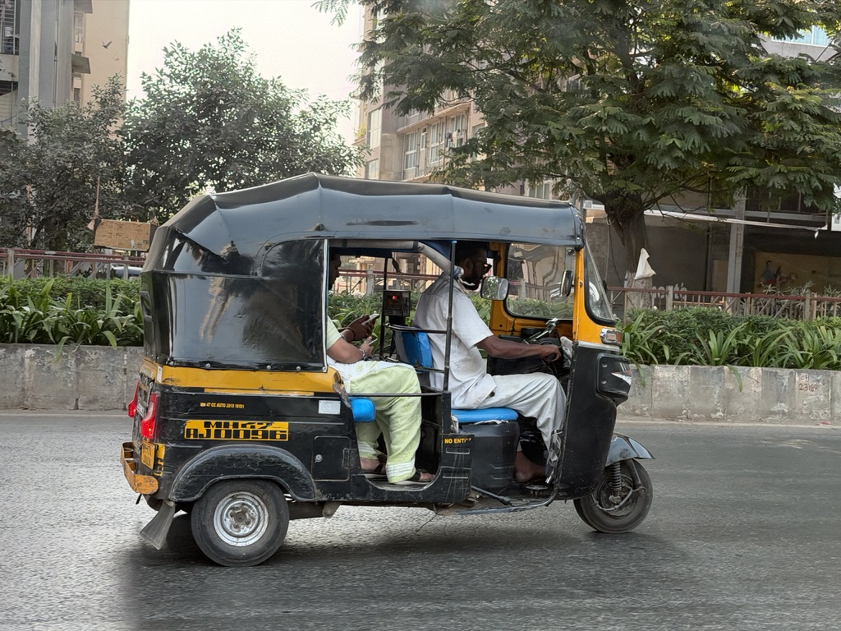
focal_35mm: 48
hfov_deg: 39.7
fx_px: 1166
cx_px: 420
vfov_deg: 30.3
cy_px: 316
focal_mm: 6.76
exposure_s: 1/371
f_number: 1.78
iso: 80
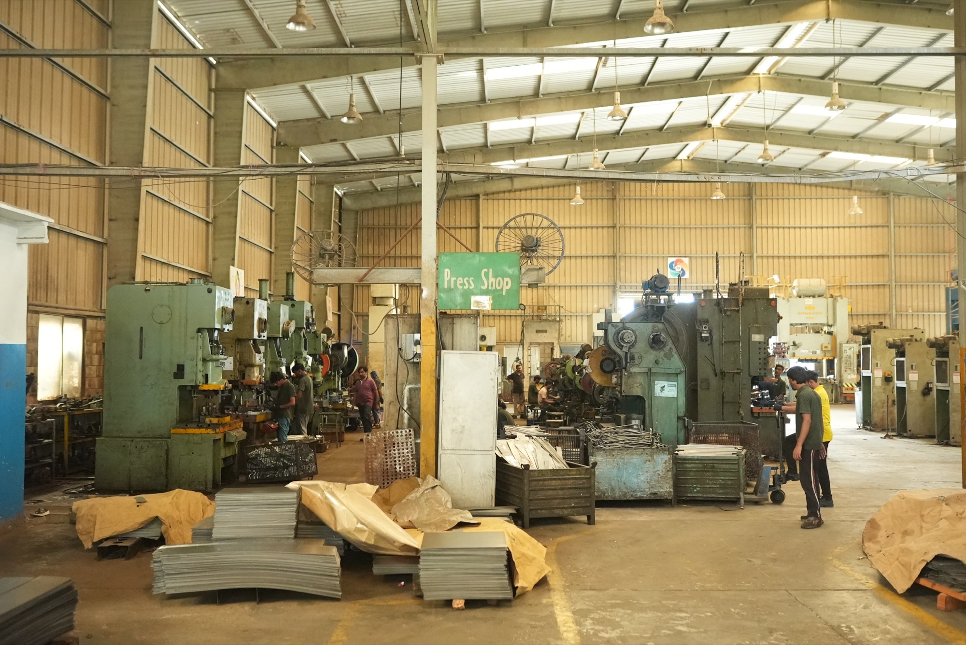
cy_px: 322
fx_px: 940
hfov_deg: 54.4
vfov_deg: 37.9
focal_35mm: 35
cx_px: 483
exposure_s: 1/100
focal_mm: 35
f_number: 2.2
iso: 12800
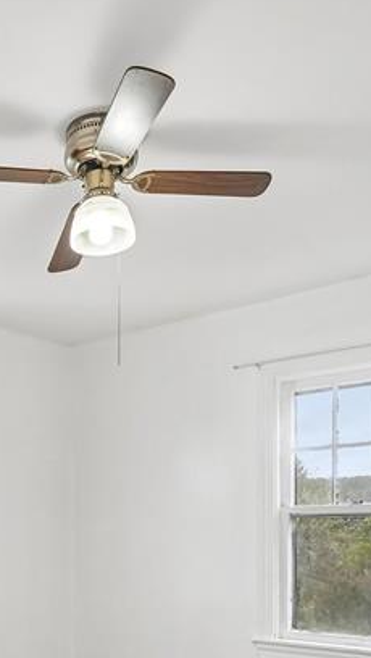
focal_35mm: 39
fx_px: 681
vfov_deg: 47.7
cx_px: 44
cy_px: 559
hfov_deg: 29.3
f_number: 8
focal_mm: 14
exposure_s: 1/50
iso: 500
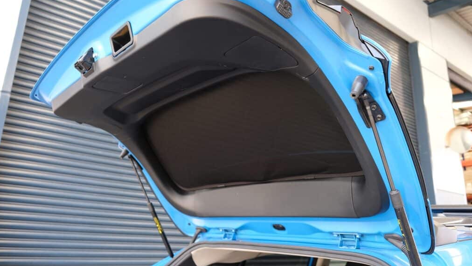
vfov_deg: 40.1
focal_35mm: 29
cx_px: 231
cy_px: 123
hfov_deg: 66.1
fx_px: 363
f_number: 2.8
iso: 160
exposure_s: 1/60
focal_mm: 18
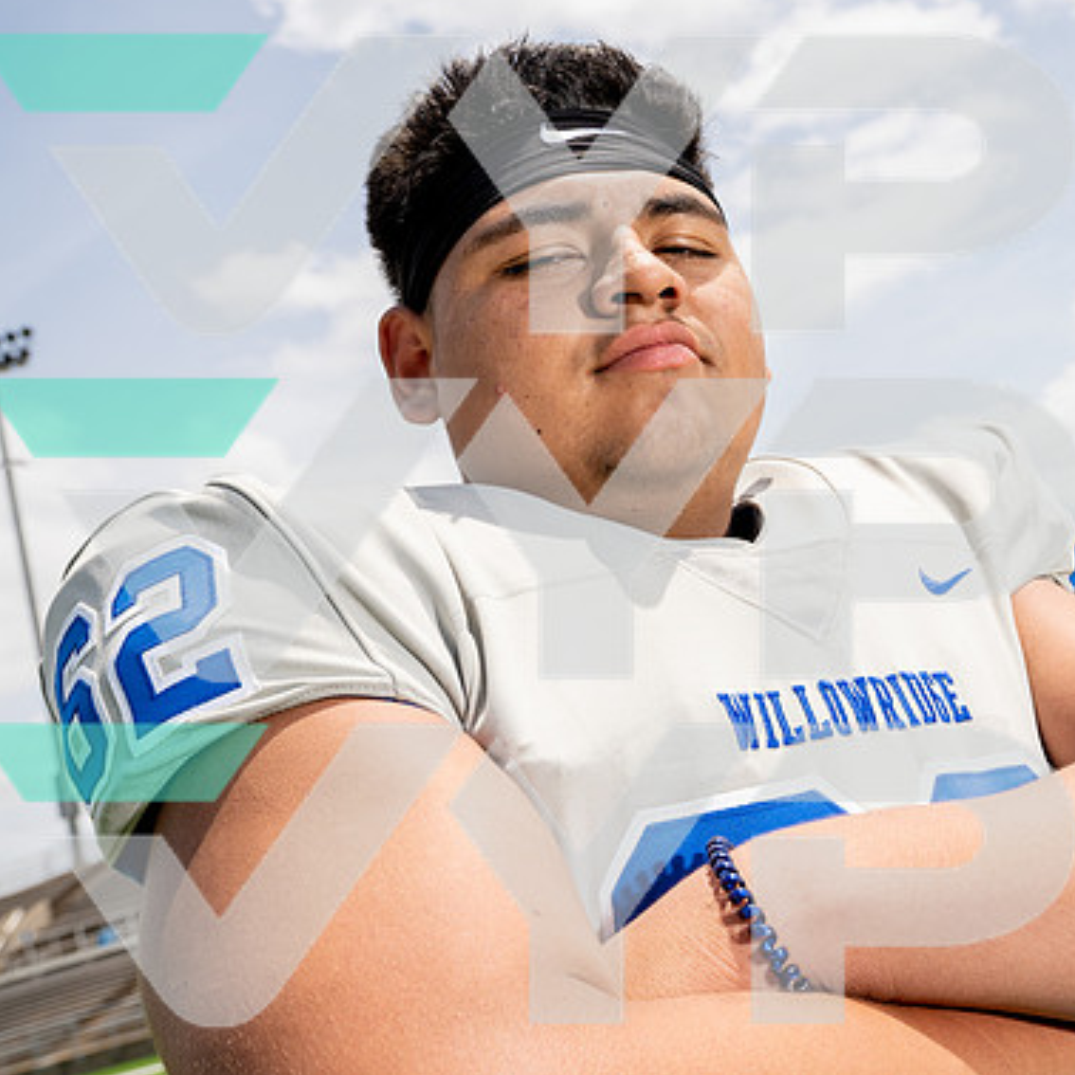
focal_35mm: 43
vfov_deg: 39.2
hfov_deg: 38.8
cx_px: 705
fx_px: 1511
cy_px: 530
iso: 100
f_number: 8
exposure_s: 1/250
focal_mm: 33
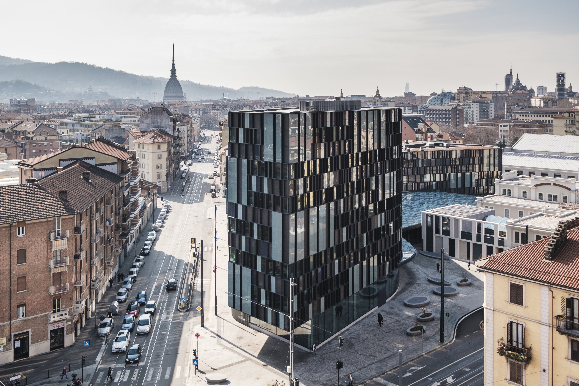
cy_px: 193
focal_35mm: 36
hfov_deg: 53.1
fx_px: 579
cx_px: 290
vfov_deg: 36.9
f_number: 5.6
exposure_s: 1/400
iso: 200
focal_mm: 24
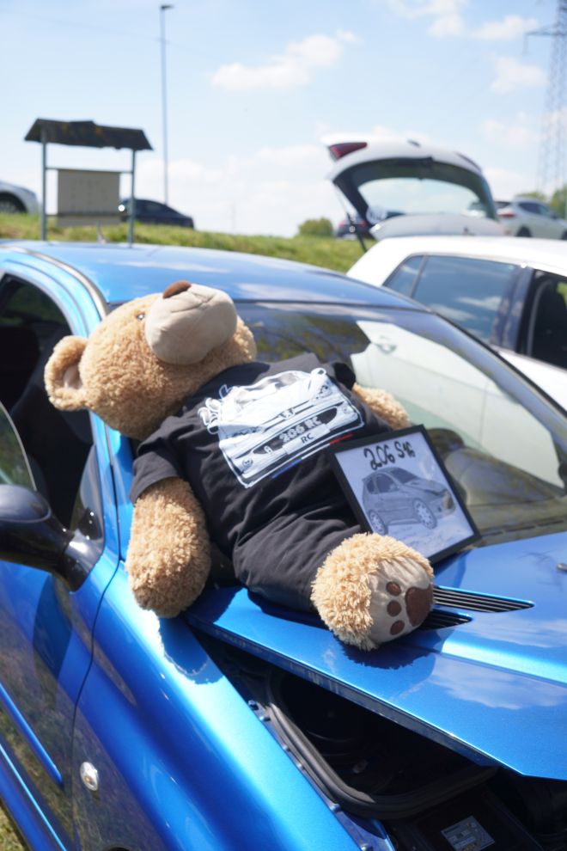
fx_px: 904
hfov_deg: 34.8
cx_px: 284
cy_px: 426
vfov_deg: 50.4
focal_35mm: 38
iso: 100
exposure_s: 1/640
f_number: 4
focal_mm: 25.5
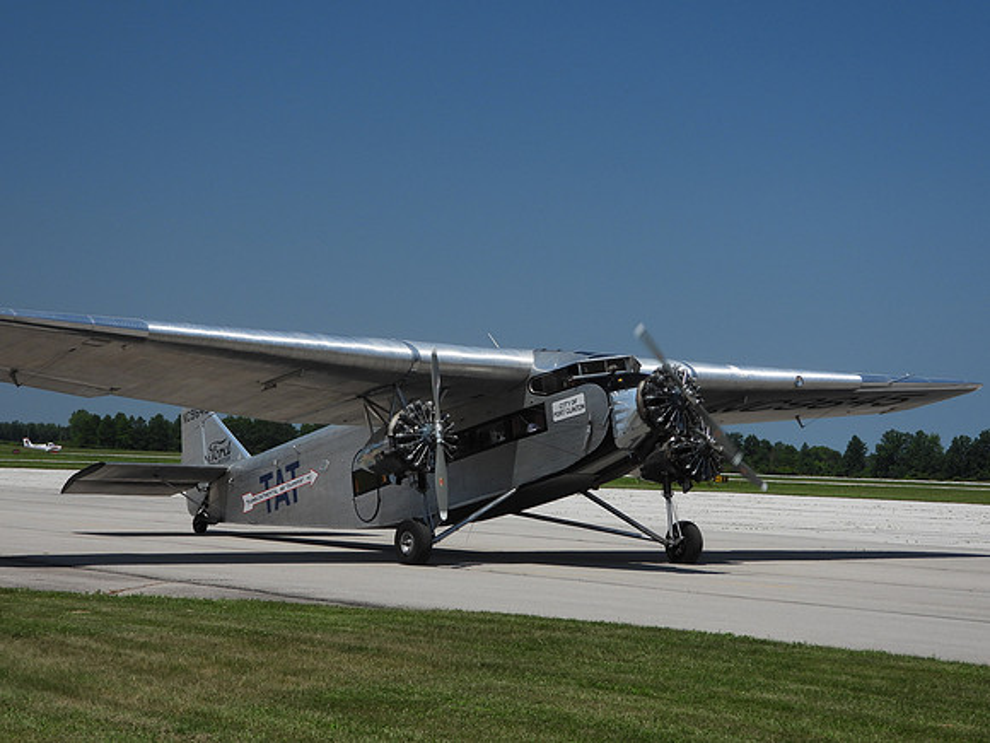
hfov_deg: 24.4
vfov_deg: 18.4
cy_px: 372
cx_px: 495
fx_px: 2288
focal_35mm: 80
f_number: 3.5
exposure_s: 1/640
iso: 100
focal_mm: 14.4
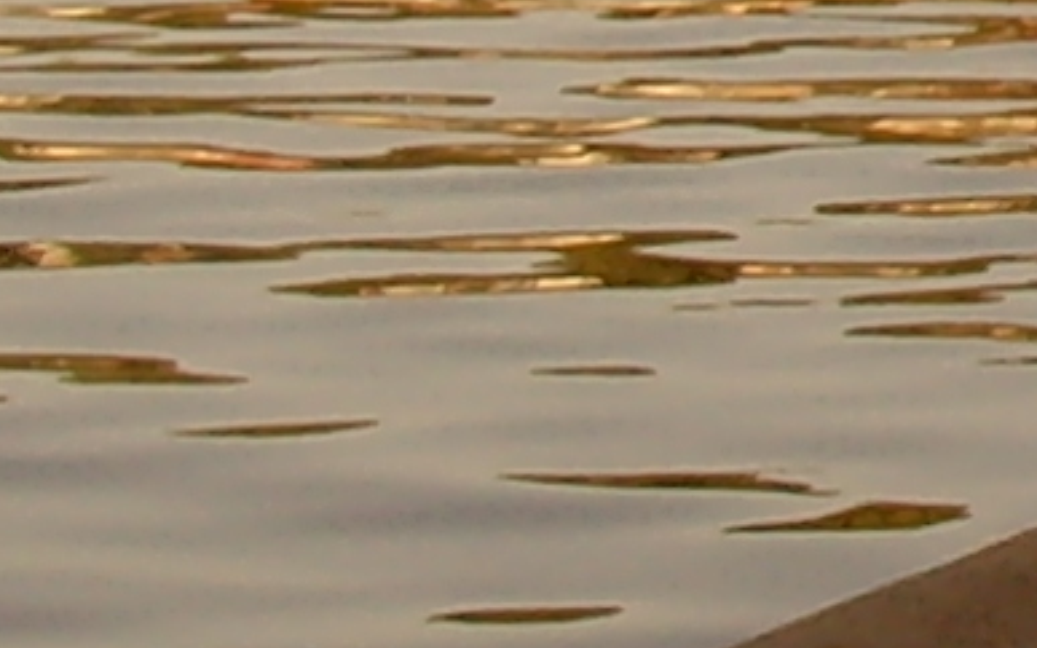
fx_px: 9271
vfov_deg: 3.9
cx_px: 2755
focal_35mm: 328
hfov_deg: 6.1
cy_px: -991
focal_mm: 6.6
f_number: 6.3
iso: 80
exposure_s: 1/180
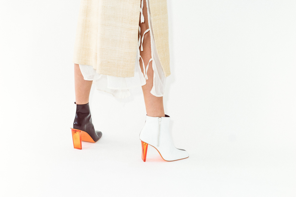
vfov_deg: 24.6
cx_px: 148
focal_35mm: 55
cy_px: 98
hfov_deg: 36.2
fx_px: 452
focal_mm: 55
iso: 1600
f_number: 3.5
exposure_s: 1/100
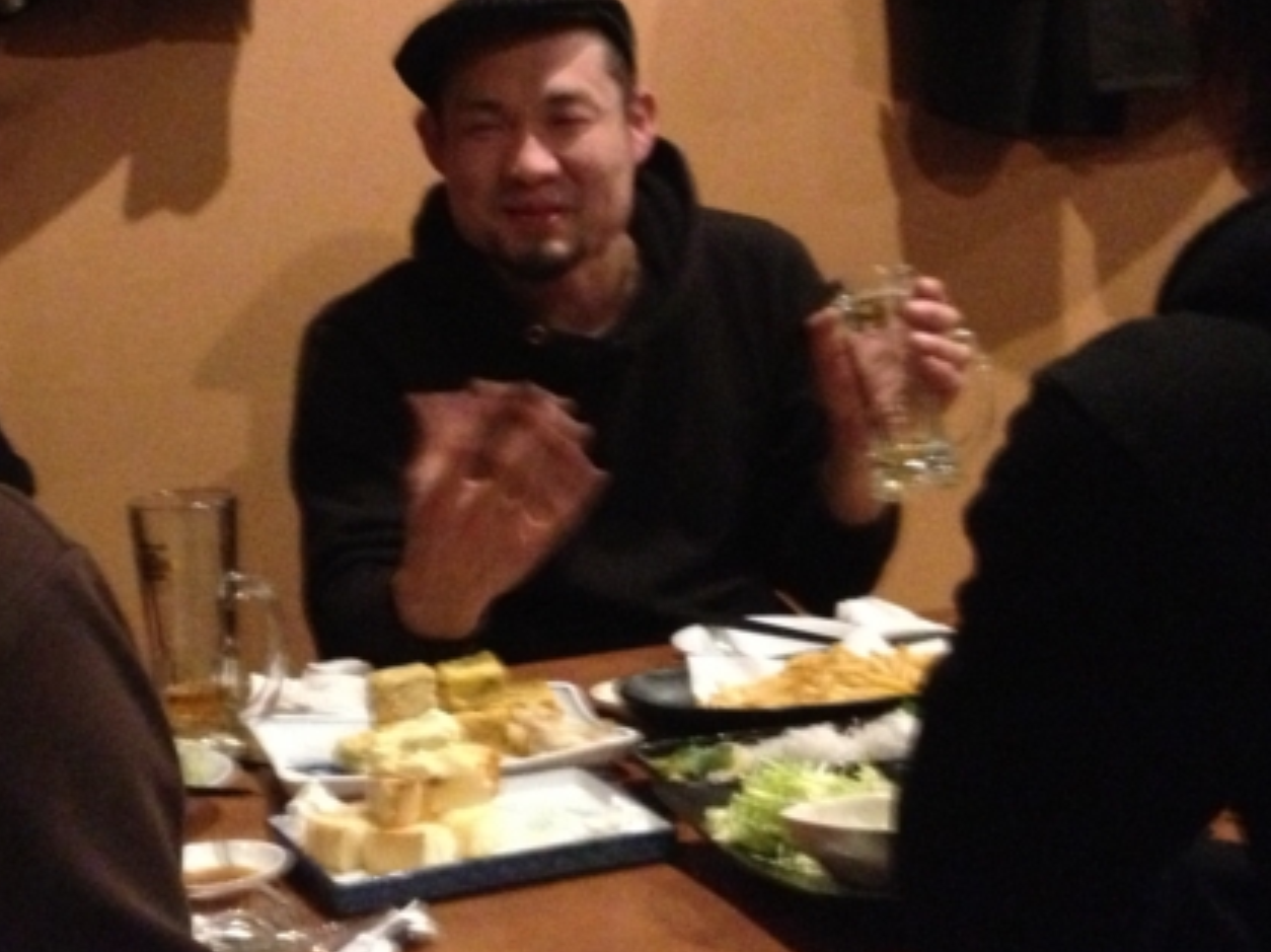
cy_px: 262
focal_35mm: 67
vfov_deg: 21.8
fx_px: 2459
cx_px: 444
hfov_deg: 28.8
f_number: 2.4
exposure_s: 1/15
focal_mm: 4.28
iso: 800
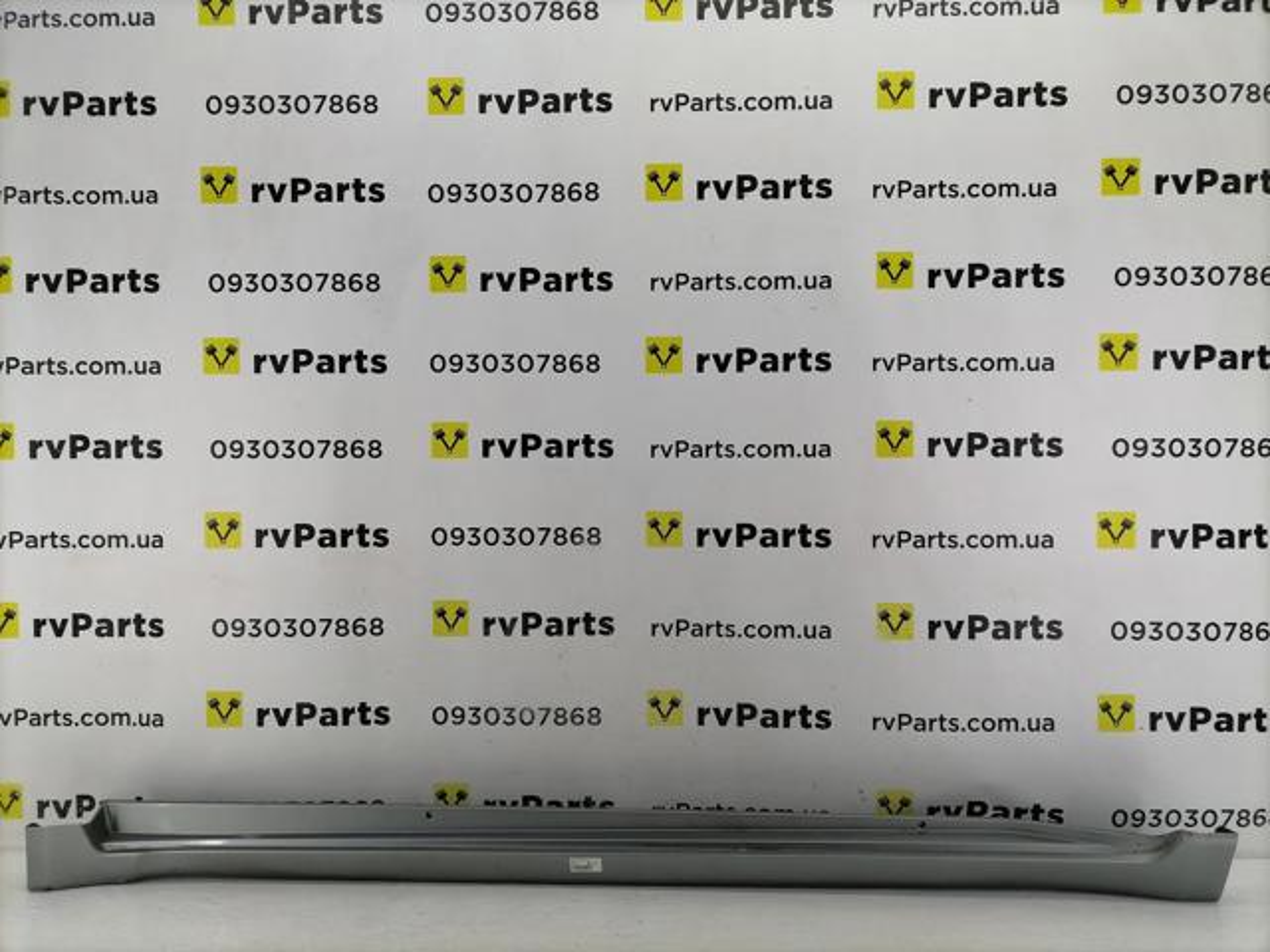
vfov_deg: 53.1
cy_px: 476
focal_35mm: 26
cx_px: 635
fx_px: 954
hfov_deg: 67.3
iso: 64
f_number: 1.8
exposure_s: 1/100
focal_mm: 5.4
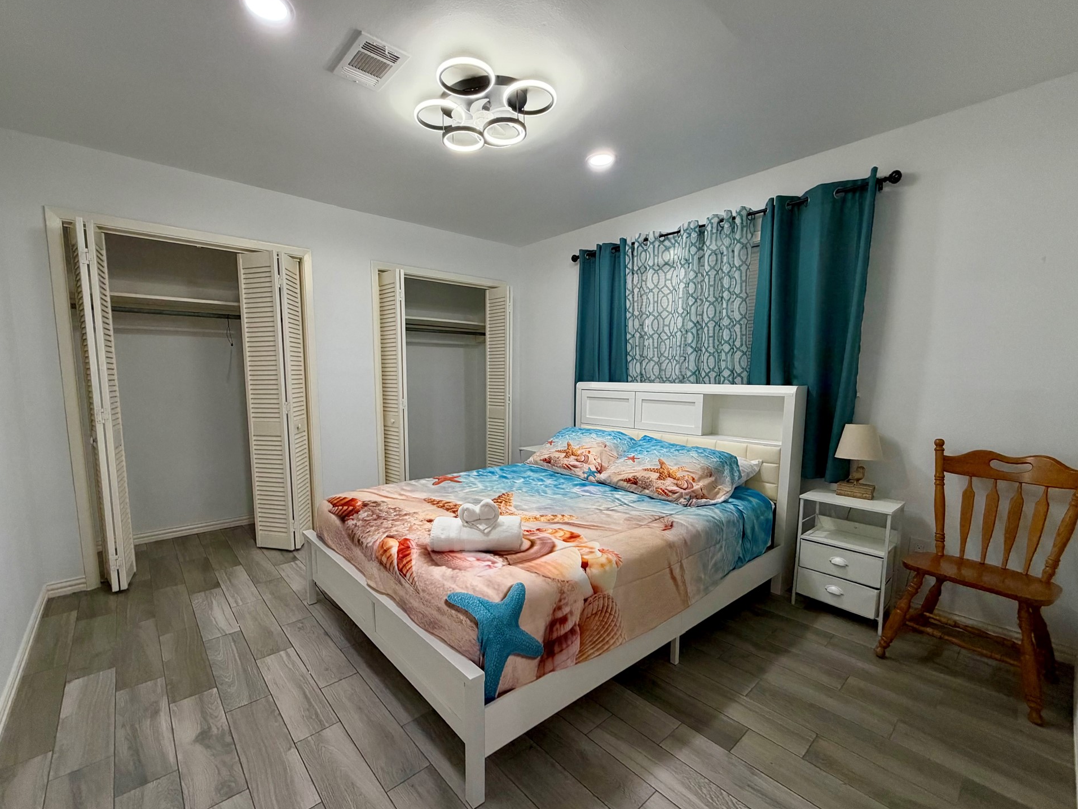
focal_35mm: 15
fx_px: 467
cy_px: 425
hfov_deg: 98.1
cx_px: 512
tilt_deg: -6.1
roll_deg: -0.1
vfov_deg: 81.7
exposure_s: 1/120
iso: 320
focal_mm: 2.22
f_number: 2.2
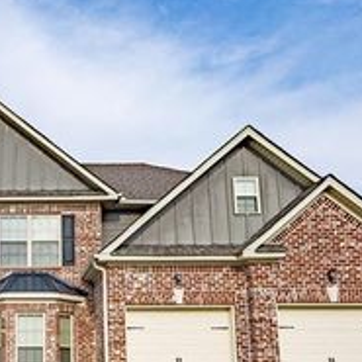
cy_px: 285
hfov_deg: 34.1
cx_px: 14
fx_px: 544
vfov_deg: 35.7
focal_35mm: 46
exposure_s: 1/8000
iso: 100
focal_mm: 20
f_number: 7.1
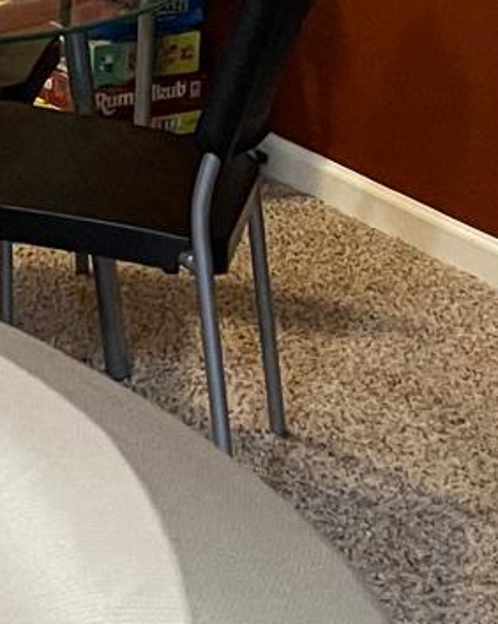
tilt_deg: -11.2
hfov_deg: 10.3
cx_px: -215
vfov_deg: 12.8
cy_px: -247
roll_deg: -0.7
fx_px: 2674
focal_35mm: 145
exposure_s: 1/40
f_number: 1.6
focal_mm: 5.1
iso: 500
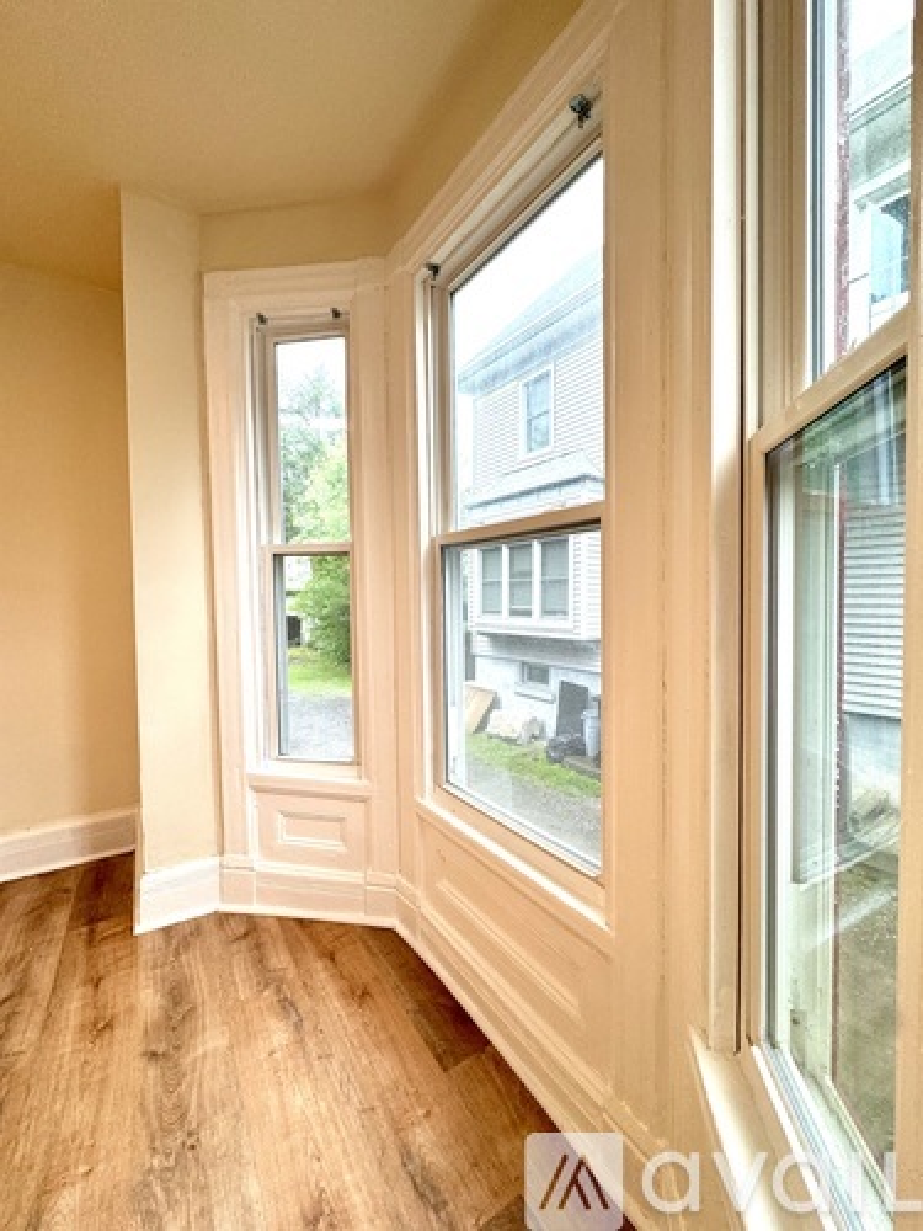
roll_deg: +0.3
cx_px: 462
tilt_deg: -1.5
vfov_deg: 102.1
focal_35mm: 14
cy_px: 616
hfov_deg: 85.7
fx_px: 498
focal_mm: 2.22
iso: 125
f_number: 2.2
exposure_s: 1/120
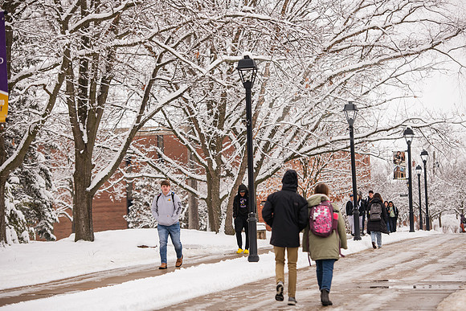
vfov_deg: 11.8
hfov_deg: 17.6
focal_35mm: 116
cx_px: 233
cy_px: 156
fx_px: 1502
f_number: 3.5
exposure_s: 1/500
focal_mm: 116
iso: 160
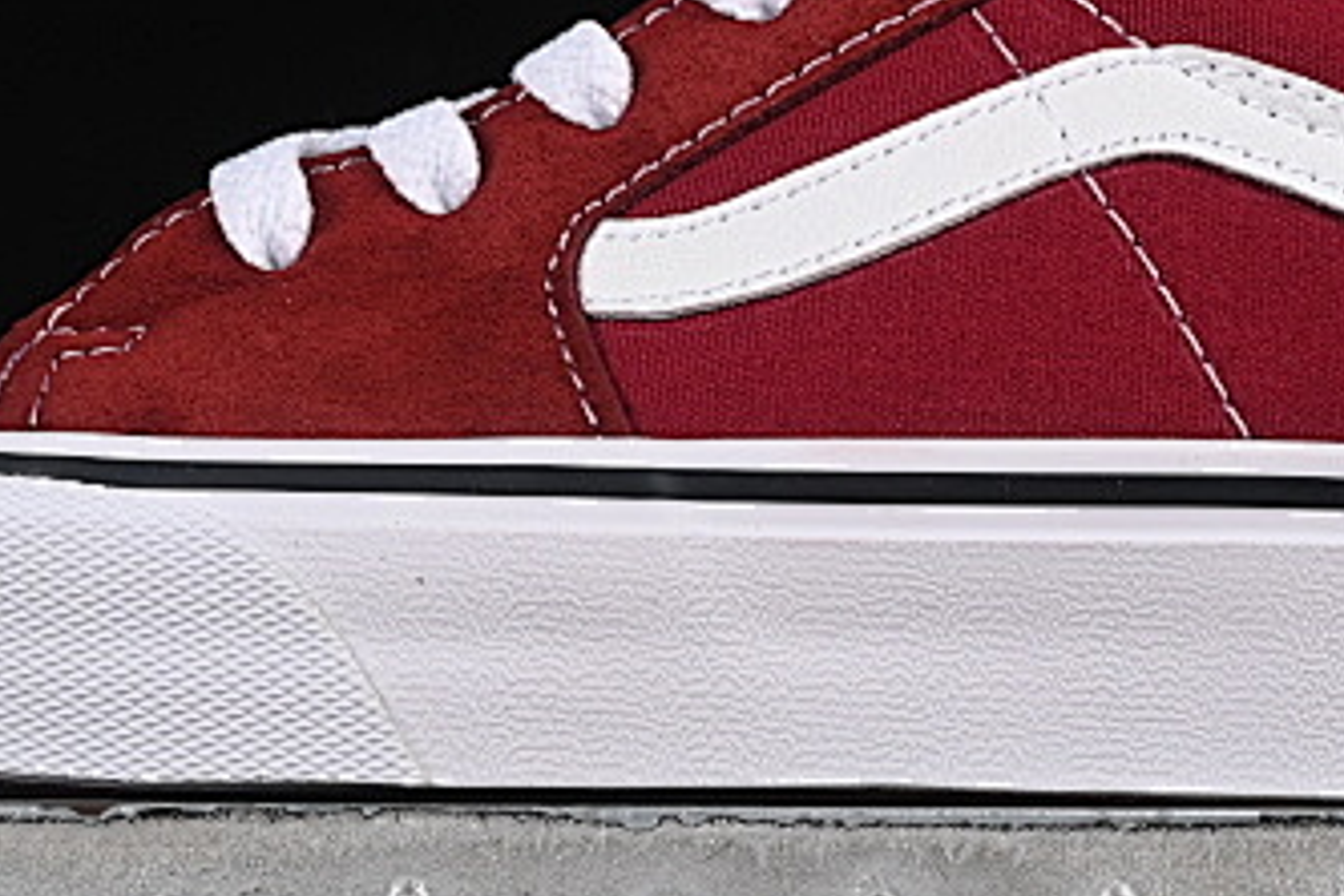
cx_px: 755
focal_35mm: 243
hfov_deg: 8.5
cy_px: -109
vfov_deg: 5.6
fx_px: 9071
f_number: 8
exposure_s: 1/80
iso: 160
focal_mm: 50
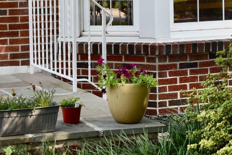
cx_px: 104
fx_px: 851
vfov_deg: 10.3
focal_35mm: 132
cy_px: -22
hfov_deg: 15.5
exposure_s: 1/200
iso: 400
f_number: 7.1
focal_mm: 40
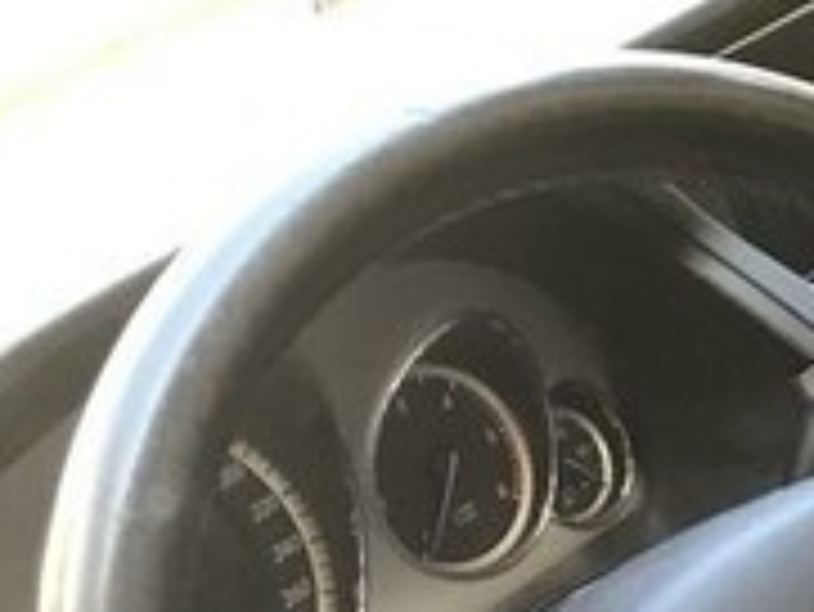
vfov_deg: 13.2
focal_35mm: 102
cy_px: 1073
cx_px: 1295
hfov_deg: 17.0
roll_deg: +12.3
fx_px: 2400
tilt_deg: -39.3
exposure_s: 1/31
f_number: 1.8
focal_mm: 3.99
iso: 32
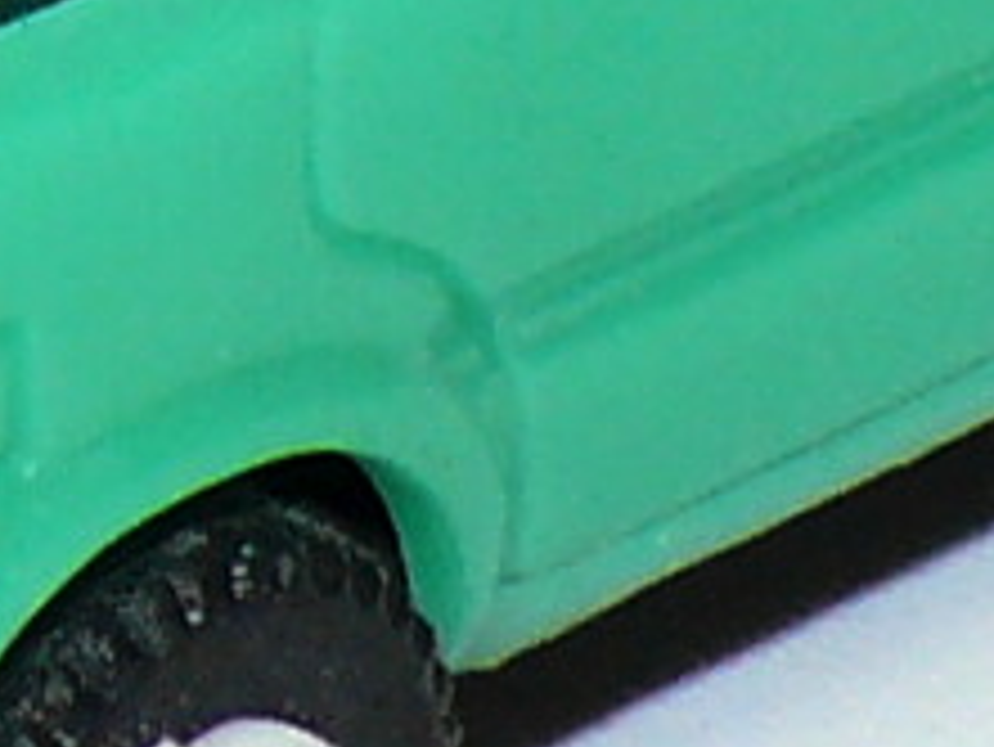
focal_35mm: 978
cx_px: 499
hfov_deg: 2.0
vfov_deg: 1.5
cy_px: -585
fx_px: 28099
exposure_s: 1/30
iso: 100
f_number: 4
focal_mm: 16.1
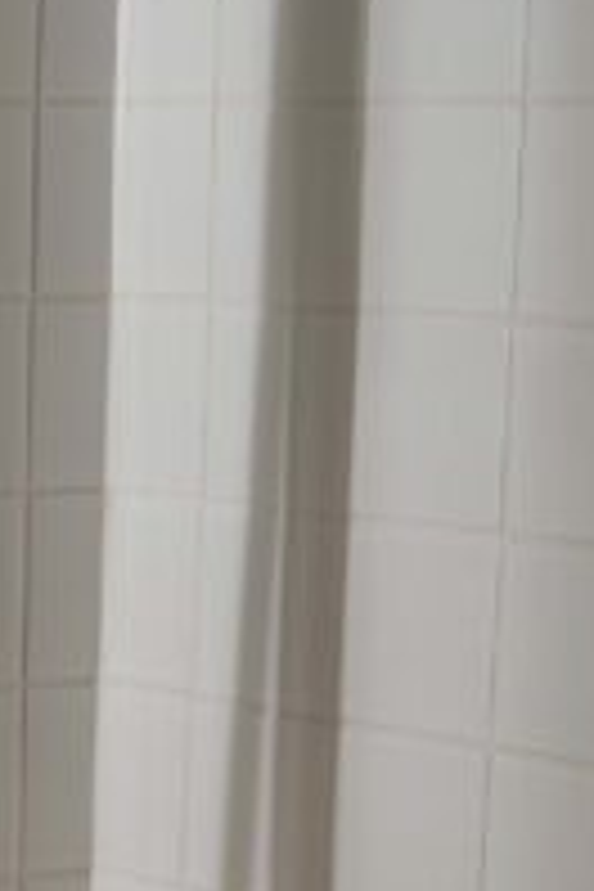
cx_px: -776
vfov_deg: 14.1
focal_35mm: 145
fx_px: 3588
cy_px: 616
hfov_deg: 8.7
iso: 400
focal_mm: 28
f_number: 4
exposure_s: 1/160
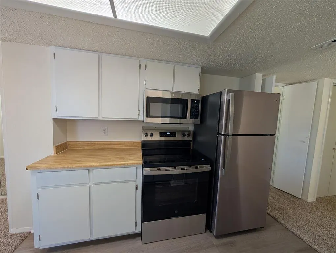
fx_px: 117
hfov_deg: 110.5
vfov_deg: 94.6
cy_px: 126
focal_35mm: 12
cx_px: 168
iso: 113
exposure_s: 1/120
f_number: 1.7
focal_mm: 2.02
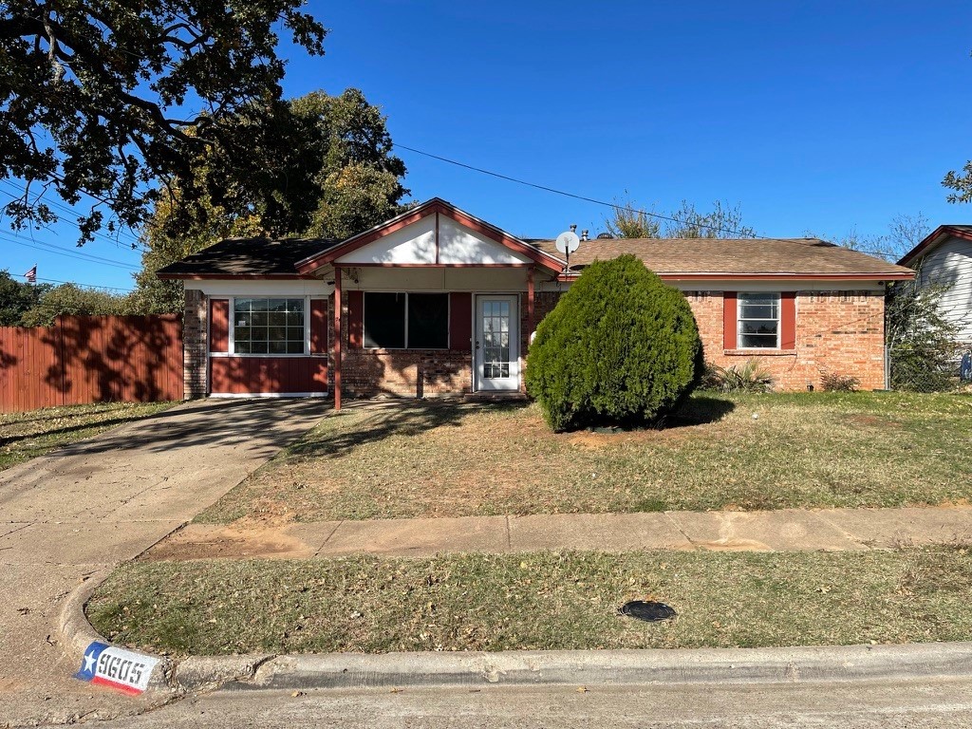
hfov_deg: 67.3
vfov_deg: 53.1
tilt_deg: -0.7
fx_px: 730
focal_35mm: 26
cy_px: 364
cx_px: 486
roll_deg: -0.7
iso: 32
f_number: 1.6
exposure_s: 1/3003
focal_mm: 5.1
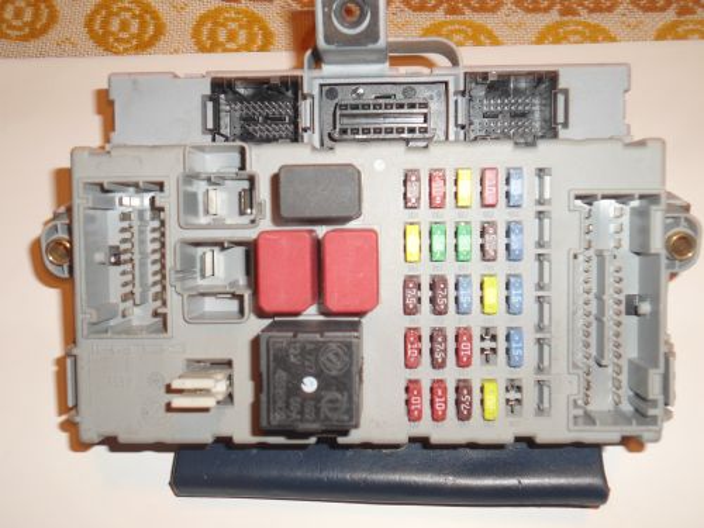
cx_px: 352
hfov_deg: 50.1
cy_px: 264
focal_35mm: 37
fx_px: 752
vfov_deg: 38.7
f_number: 3.2
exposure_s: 1/8
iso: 80
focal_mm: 6.7
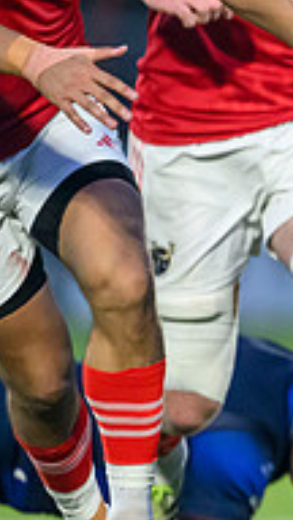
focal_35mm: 2098
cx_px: 908
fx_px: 28977
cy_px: 144
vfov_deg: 1.0
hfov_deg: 0.6
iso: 6400
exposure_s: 1/1000
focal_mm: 560
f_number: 4
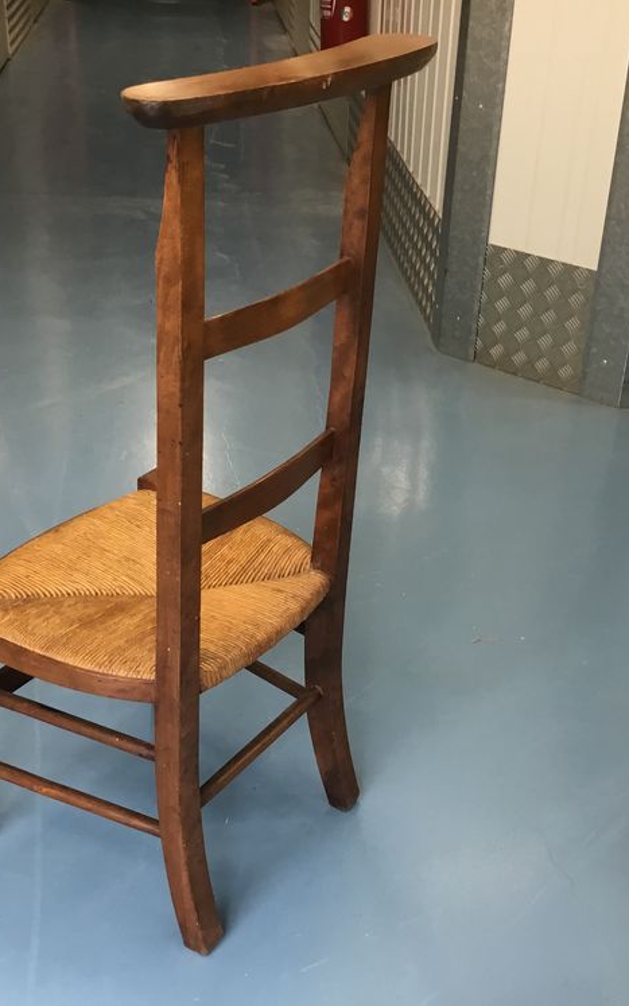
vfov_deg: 45.3
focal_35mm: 44
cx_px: 337
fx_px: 1207
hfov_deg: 29.2
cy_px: 504
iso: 64
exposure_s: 1/33
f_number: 2.4
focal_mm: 3.3
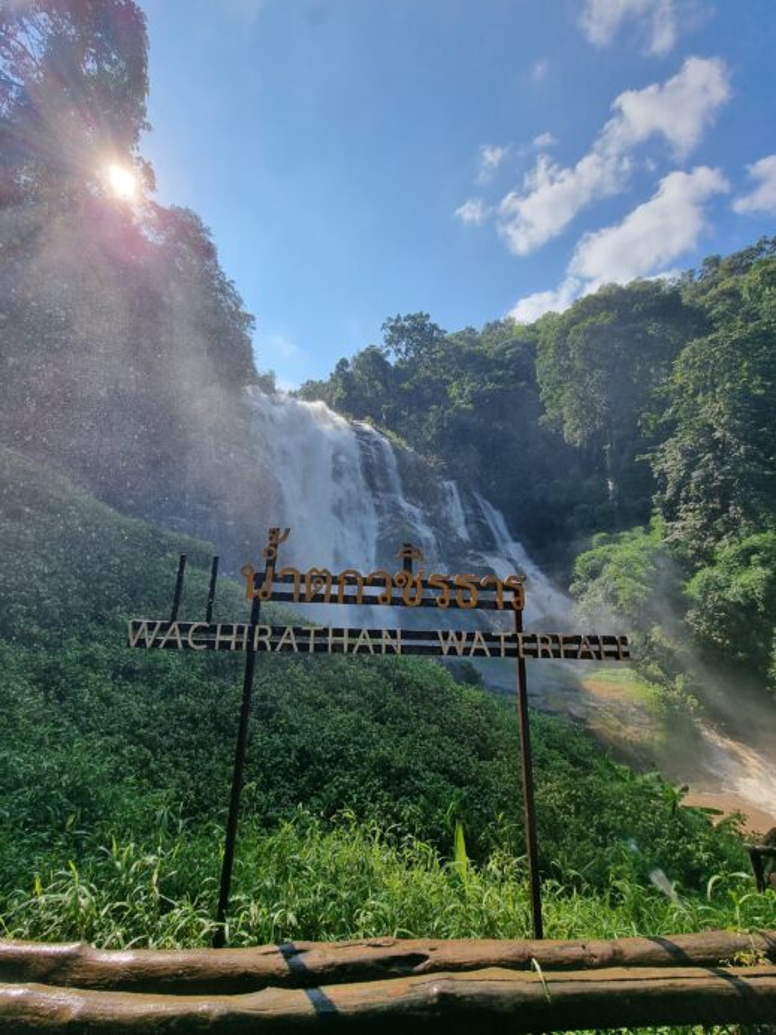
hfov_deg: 89.9
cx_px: 388
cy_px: 518
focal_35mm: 13
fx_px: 389
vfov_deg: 106.2
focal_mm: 2.2
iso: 50
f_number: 2.2
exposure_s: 1/1712
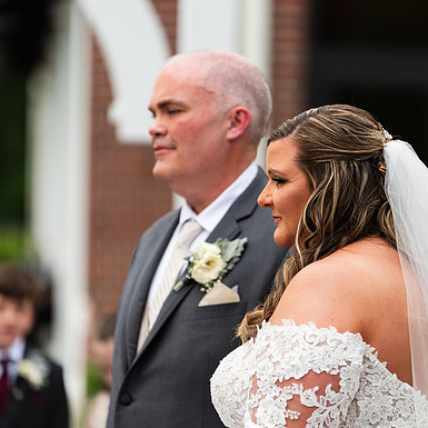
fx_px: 3609
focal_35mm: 258
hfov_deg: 6.8
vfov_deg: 6.8
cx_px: 270
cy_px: 214
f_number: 2.8
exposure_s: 1/640
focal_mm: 200
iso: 64
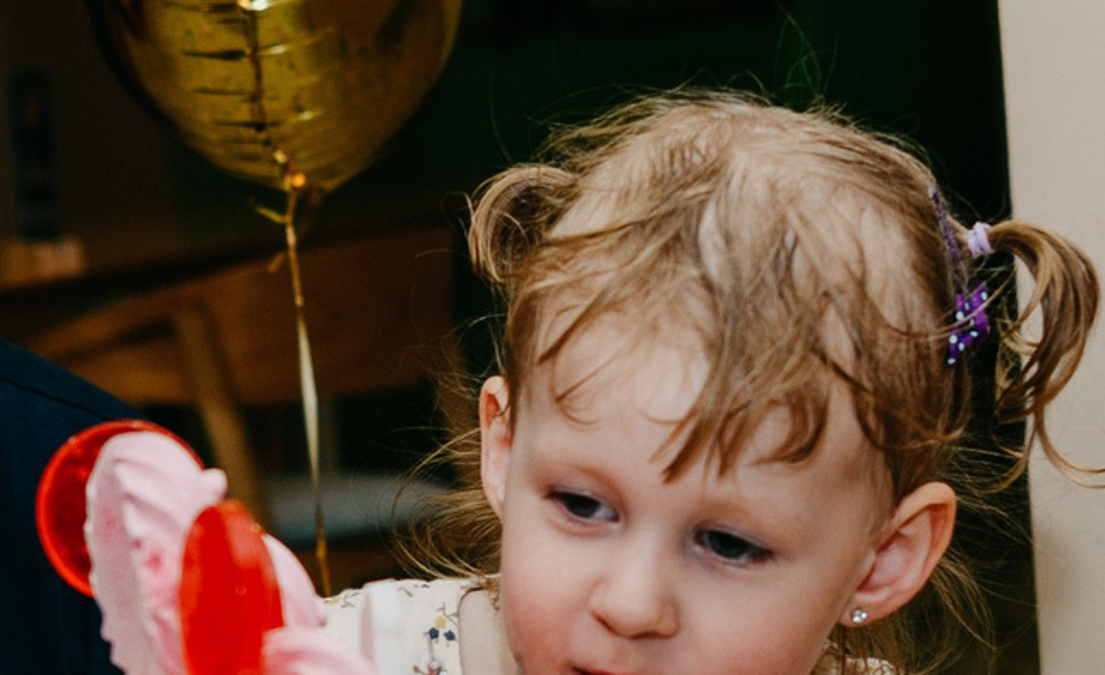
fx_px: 4249
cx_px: 276
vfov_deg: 9.0
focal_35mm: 142
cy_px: 797
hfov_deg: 14.8
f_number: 3.2
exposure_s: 1/160
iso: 160
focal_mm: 34
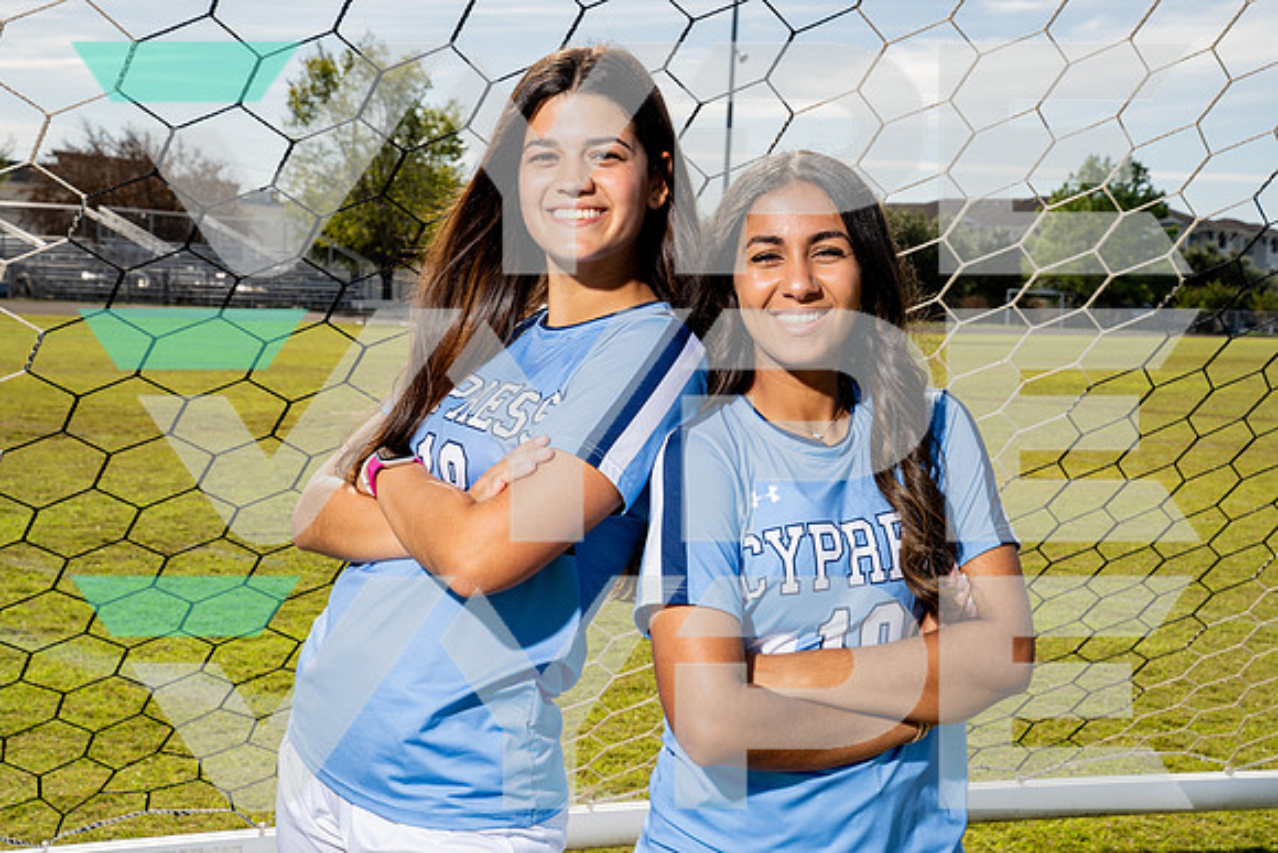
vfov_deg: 24.2
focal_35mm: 56
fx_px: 1988
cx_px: 639
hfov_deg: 35.6
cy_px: 426
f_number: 11
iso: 200
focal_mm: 56
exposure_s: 1/250
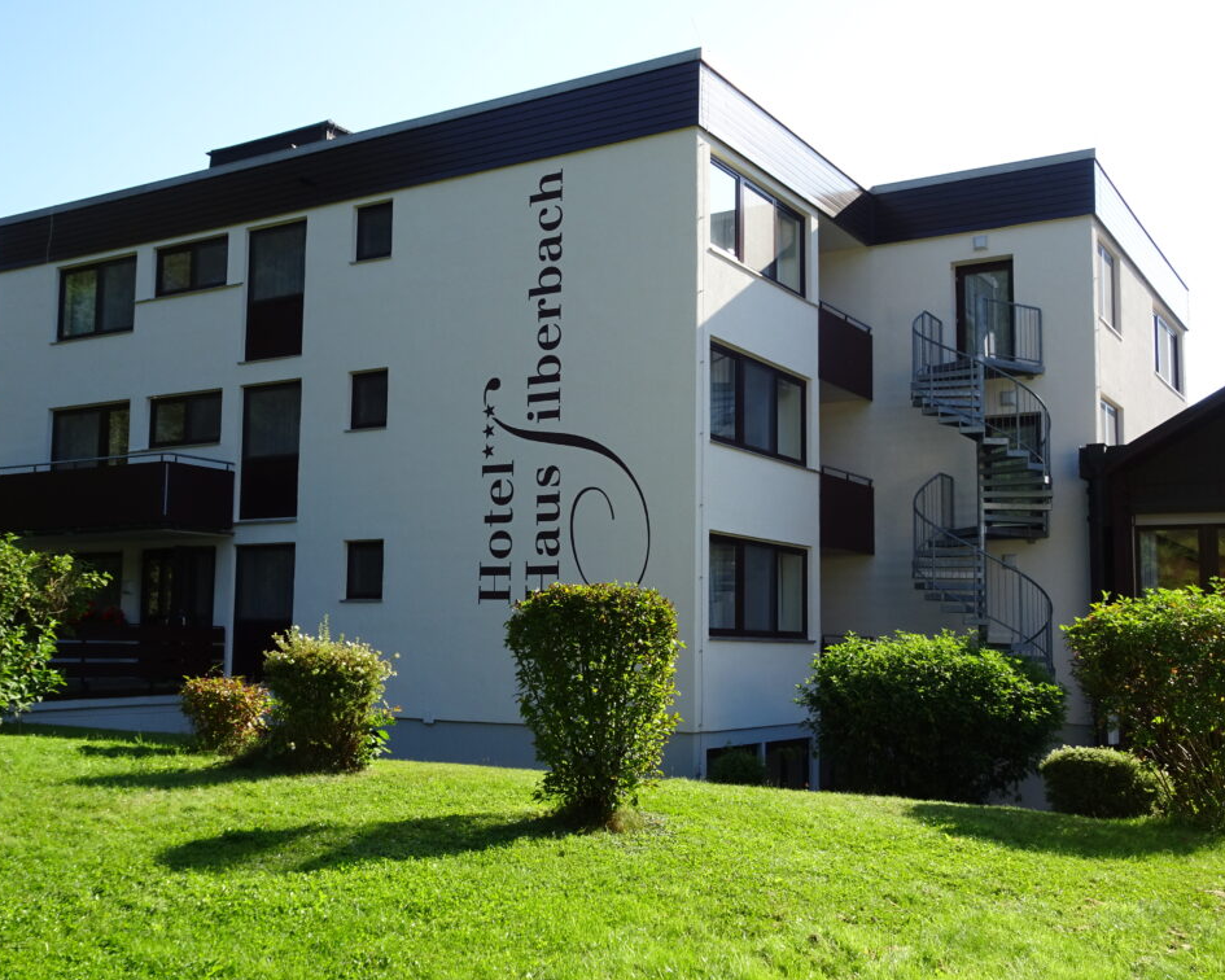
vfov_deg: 40.1
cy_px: 495
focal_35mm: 37
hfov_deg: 49.0
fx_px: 1341
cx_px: 565
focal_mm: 5.98
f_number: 4
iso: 80
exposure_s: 1/320
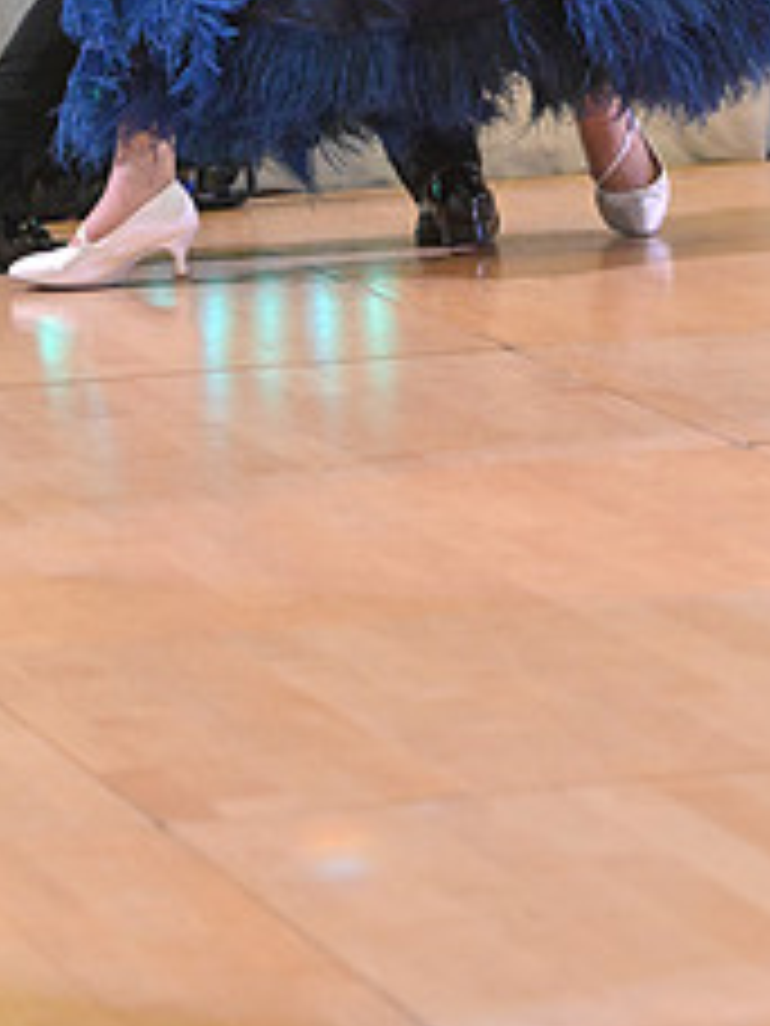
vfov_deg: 6.7
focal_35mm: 294
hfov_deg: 5.1
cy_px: -261
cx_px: 430
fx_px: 8720
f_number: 5
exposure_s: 1/400
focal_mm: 120
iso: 5000
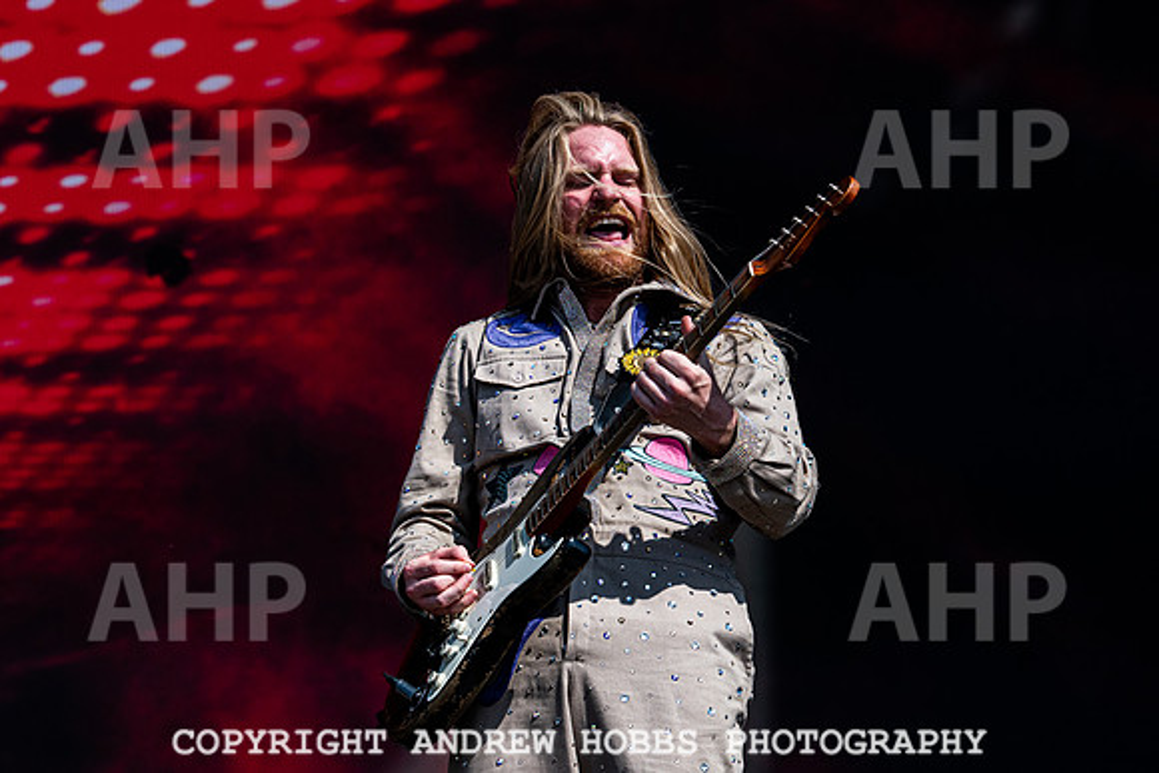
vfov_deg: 10.4
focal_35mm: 131
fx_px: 4233
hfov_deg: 15.6
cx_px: 656
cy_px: 384
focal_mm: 82
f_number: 5
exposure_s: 1/2500
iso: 200
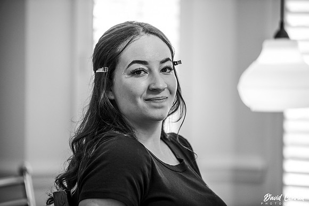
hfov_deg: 10.3
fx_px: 1717
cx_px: 154
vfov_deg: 6.9
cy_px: 103
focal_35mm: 200
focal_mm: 200
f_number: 2.8
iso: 640
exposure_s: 1/200
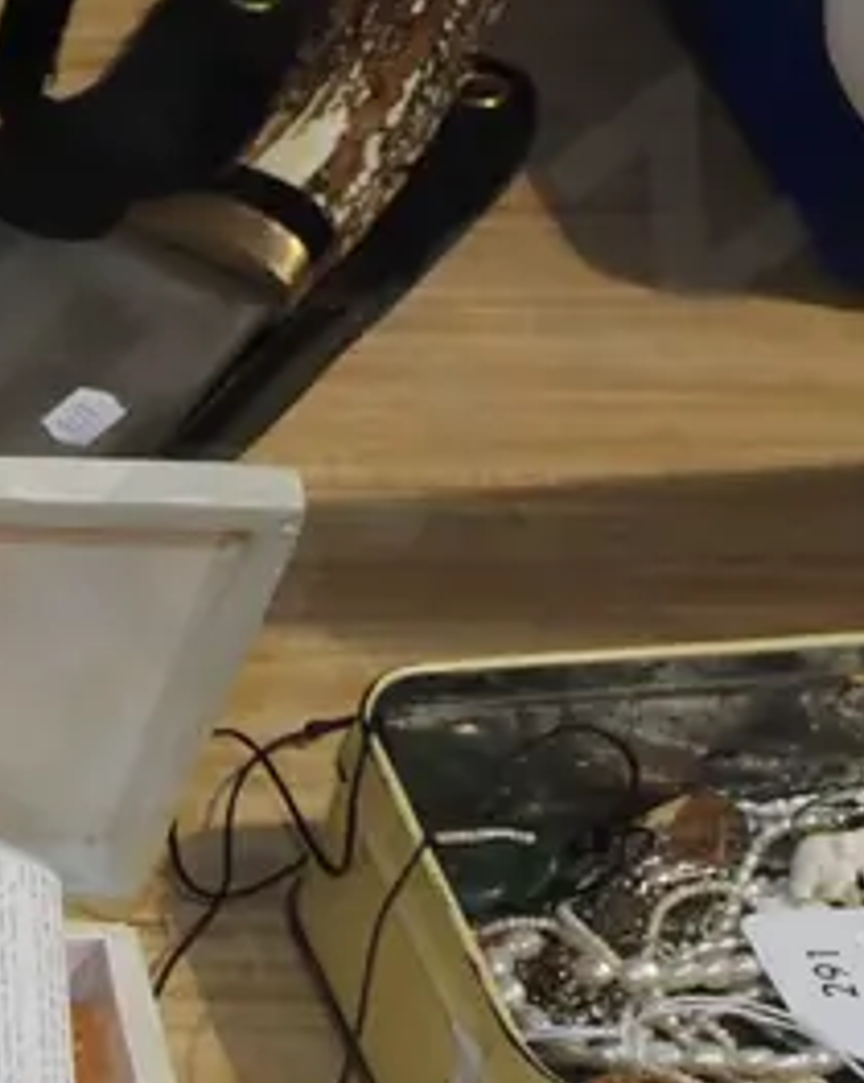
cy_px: 1408
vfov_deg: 16.0
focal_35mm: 114
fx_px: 3648
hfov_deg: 11.9
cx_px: -938
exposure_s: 1/200
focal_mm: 15
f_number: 5.6
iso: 1000
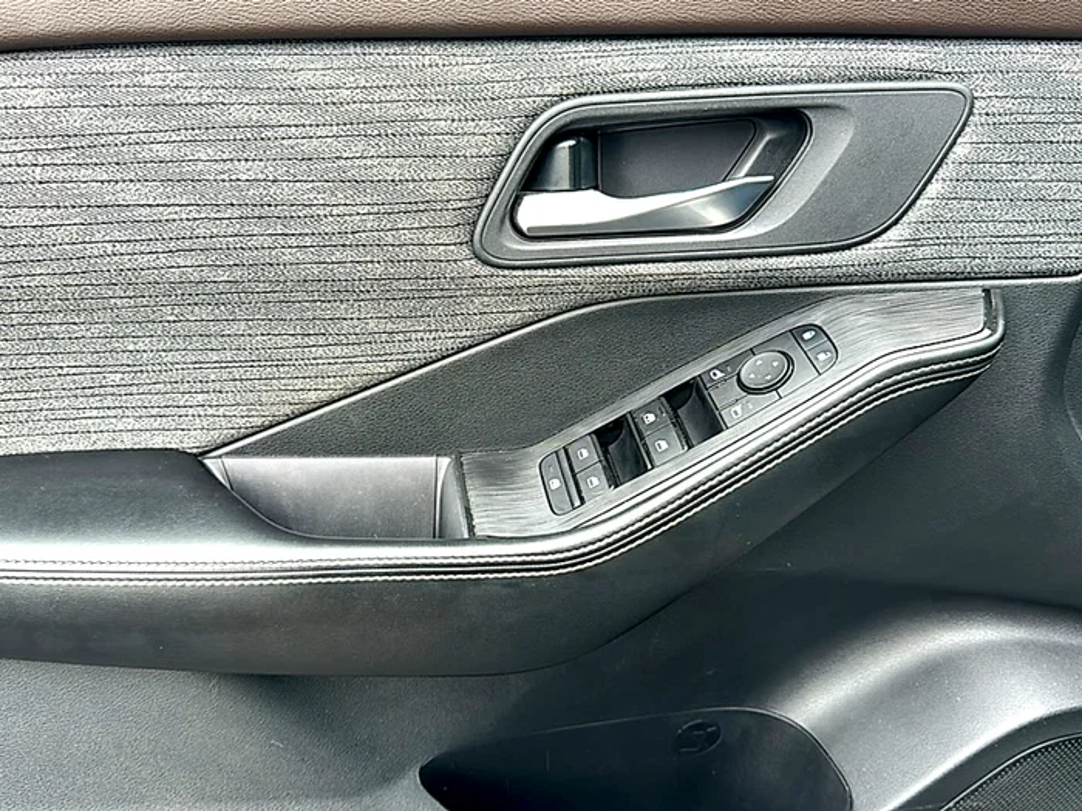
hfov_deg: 69.4
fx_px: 781
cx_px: 541
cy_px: 406
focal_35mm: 25
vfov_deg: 54.9
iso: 64
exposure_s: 1/141
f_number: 1.78
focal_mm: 6.86
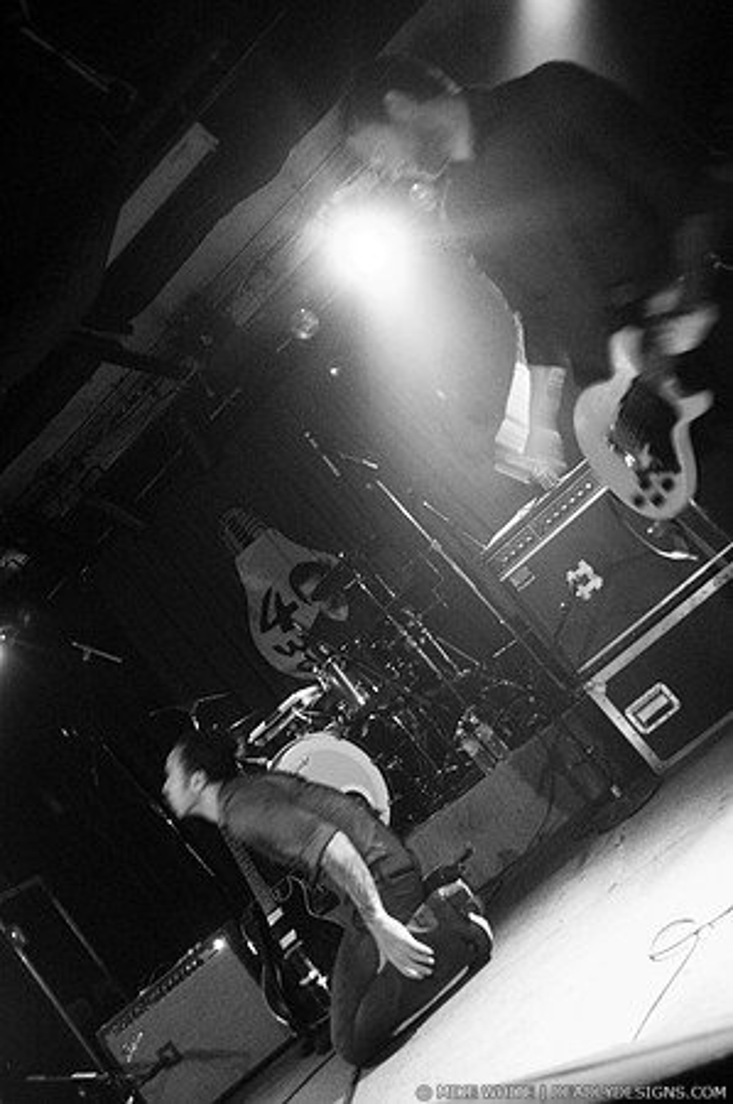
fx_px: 918
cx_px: 366
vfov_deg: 62.0
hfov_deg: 43.5
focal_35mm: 30
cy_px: 552
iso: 1600
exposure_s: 1/15
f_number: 2.8
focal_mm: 20
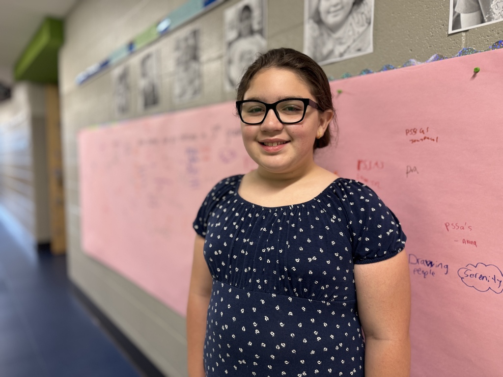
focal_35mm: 24
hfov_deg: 71.6
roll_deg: +0.0
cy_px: 188
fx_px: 349
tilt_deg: -5.4
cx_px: 252
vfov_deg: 56.8
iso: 200
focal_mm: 6.76
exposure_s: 1/76
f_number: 1.78
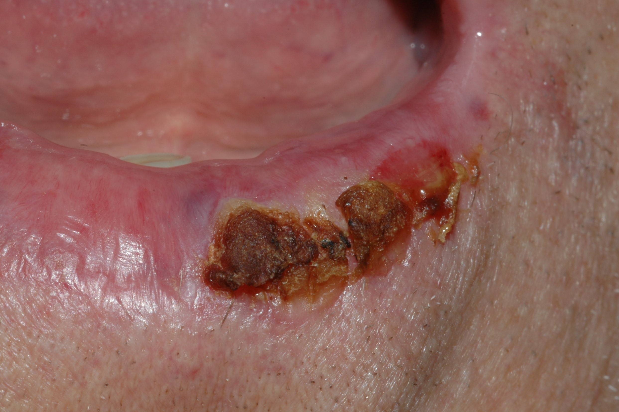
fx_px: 1546
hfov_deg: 22.6
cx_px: 310
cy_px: 206
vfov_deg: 15.2
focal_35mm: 90
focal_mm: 60
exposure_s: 1/60
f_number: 40
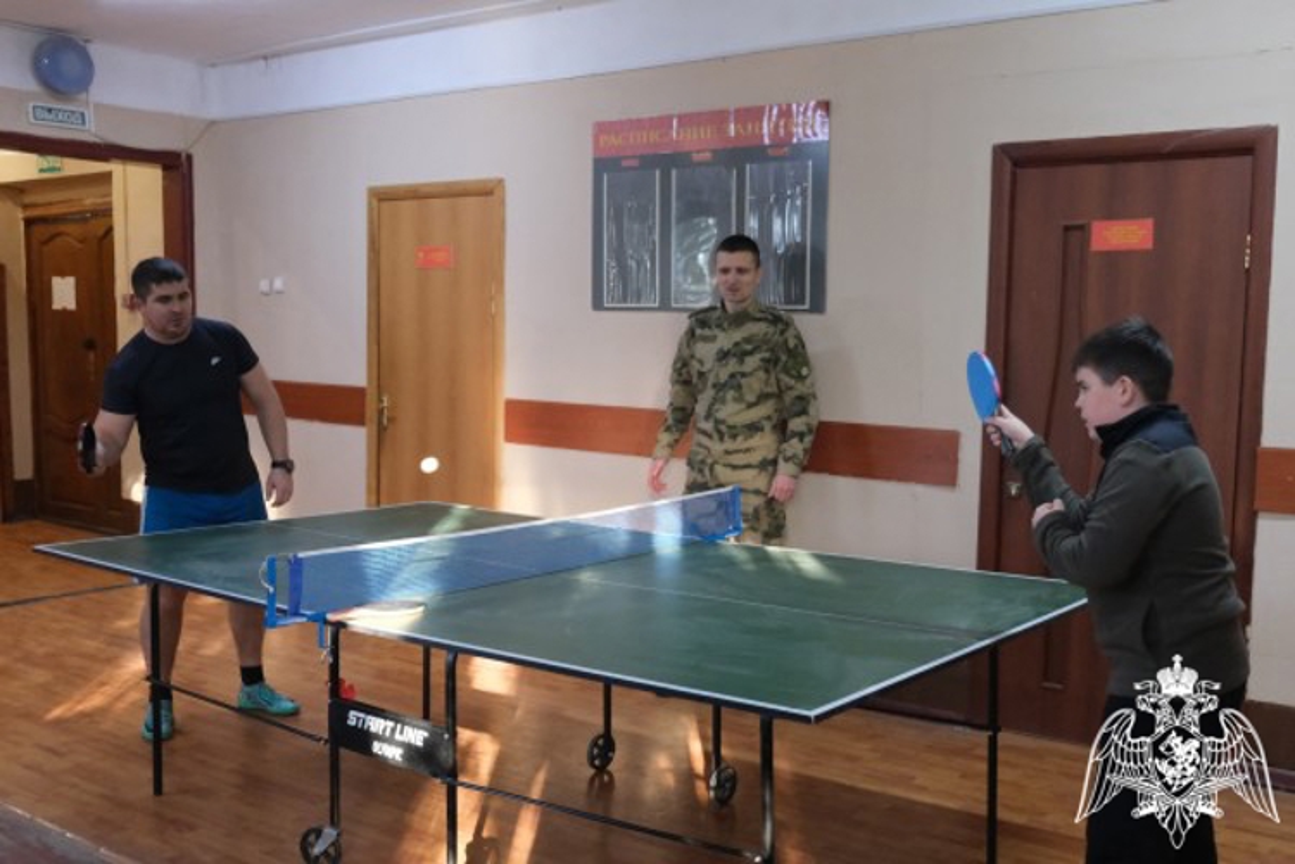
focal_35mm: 27
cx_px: 648
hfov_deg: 67.4
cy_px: 432
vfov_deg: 47.9
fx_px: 971
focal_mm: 18
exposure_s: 1/320
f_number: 2.8
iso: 4000
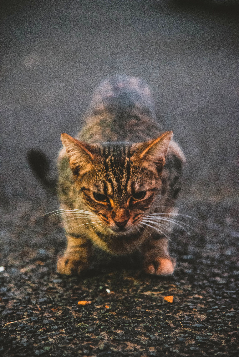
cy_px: 178
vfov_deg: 17.1
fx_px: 1194
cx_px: 120
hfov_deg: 11.4
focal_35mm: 120
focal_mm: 120
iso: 12800
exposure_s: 1/50
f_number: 4
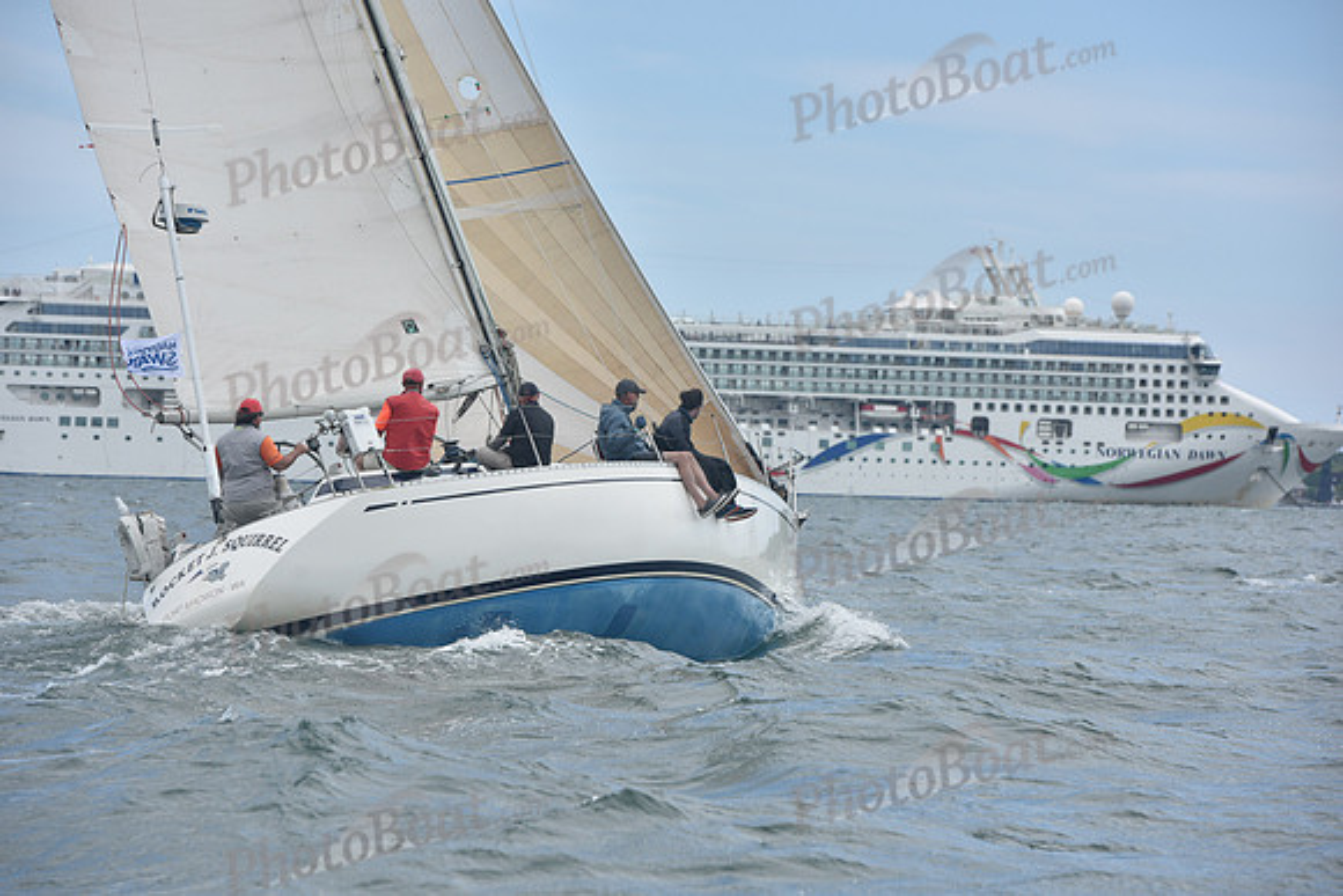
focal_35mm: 170
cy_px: 448
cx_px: 672
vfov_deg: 8.1
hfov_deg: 12.1
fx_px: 6343
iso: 250
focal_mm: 170
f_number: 7.1
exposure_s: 1/1000
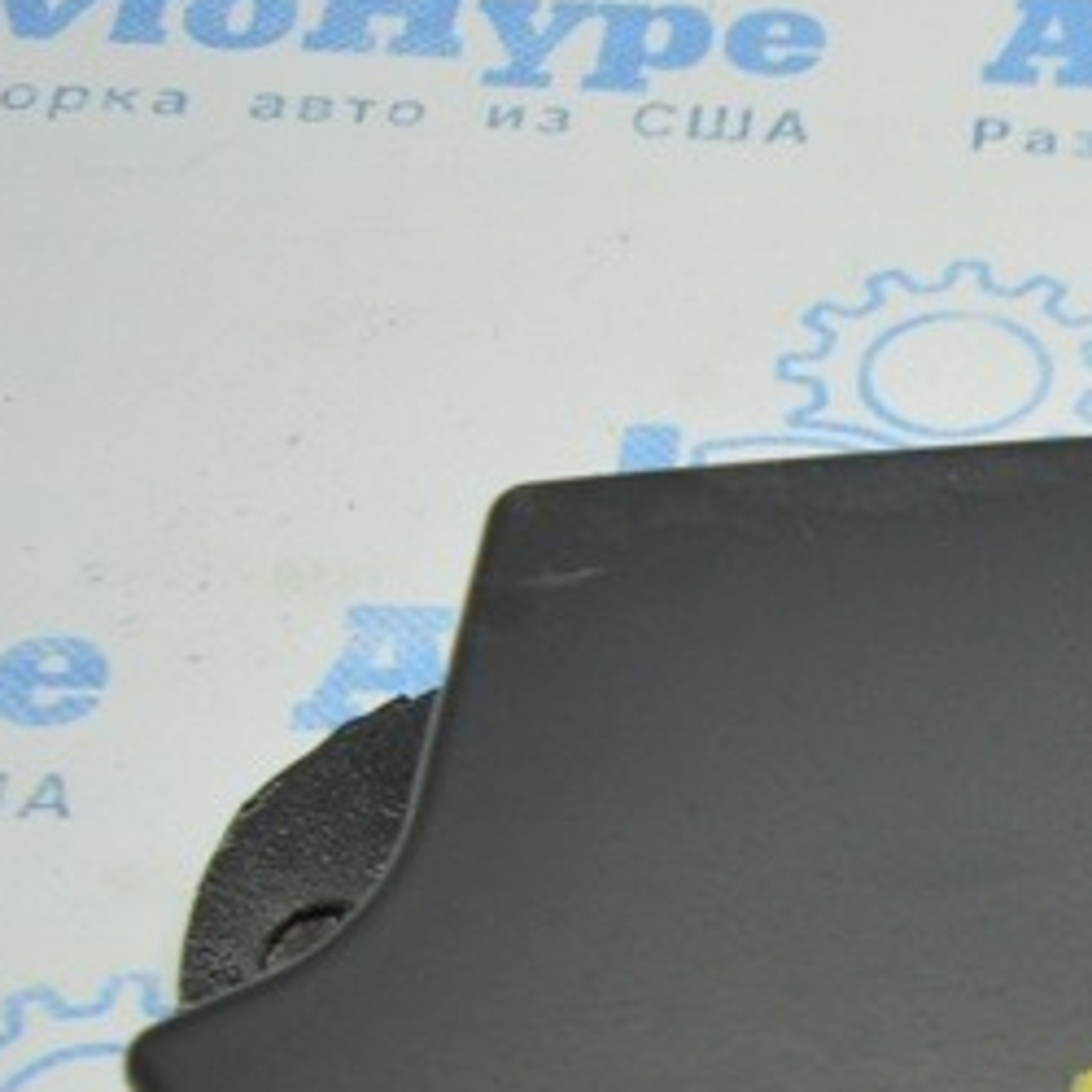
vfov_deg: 15.1
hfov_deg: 13.9
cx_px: 2031
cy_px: 1474
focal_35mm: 110
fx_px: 3917
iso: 400
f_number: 3.8
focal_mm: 21
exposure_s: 1/60
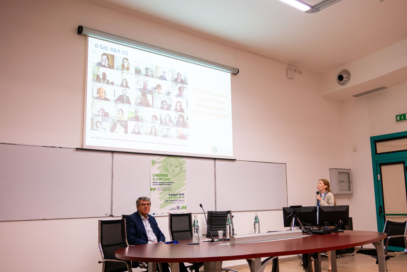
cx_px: 233
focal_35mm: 36
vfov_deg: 36.9
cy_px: 144
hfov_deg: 52.9
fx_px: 407
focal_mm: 31
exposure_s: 1/80
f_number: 4.2
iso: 360
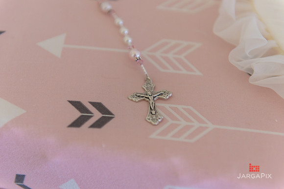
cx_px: 142
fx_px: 552
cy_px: 94
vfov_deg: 19.5
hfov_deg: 28.8
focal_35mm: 70
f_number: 3.2
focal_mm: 70
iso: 1600
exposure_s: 1/125
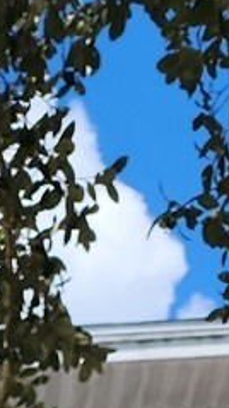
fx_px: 1818
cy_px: 1087
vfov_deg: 10.4
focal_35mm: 168
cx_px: -215
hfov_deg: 7.0
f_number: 1.8
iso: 12
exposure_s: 1/1186
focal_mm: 6.4
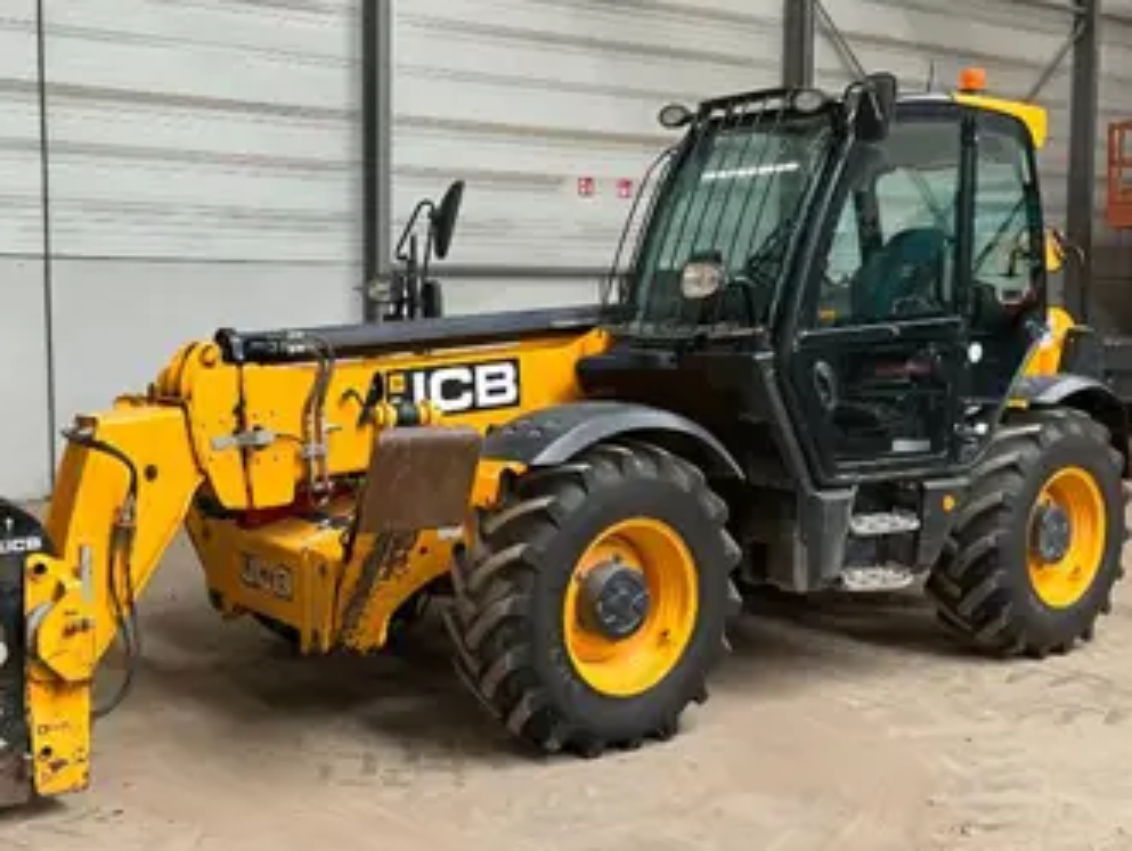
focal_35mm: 42
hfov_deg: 44.0
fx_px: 1375
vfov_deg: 34.4
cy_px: 451
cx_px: 356
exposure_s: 1/81
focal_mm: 3
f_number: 1.8
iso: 64
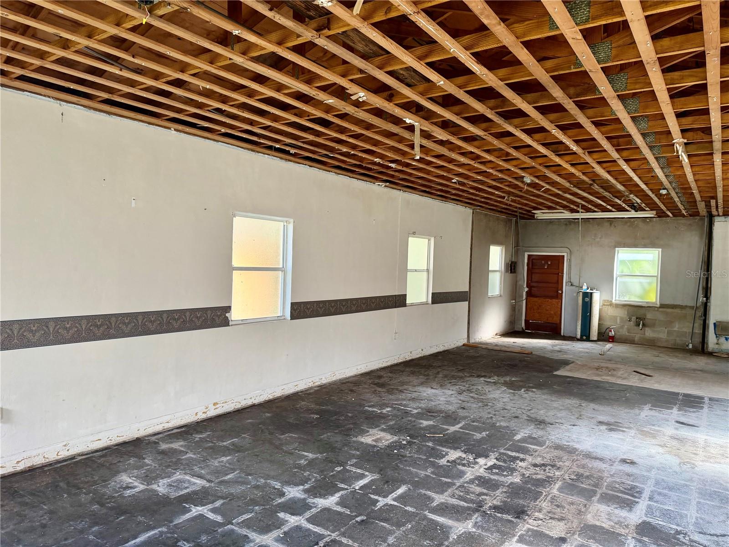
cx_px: 364
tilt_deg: -1.0
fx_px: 505
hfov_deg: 71.6
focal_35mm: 24
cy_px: 274
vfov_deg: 56.8
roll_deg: -2.0
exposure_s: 1/160
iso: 200
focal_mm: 6.76
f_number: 1.78
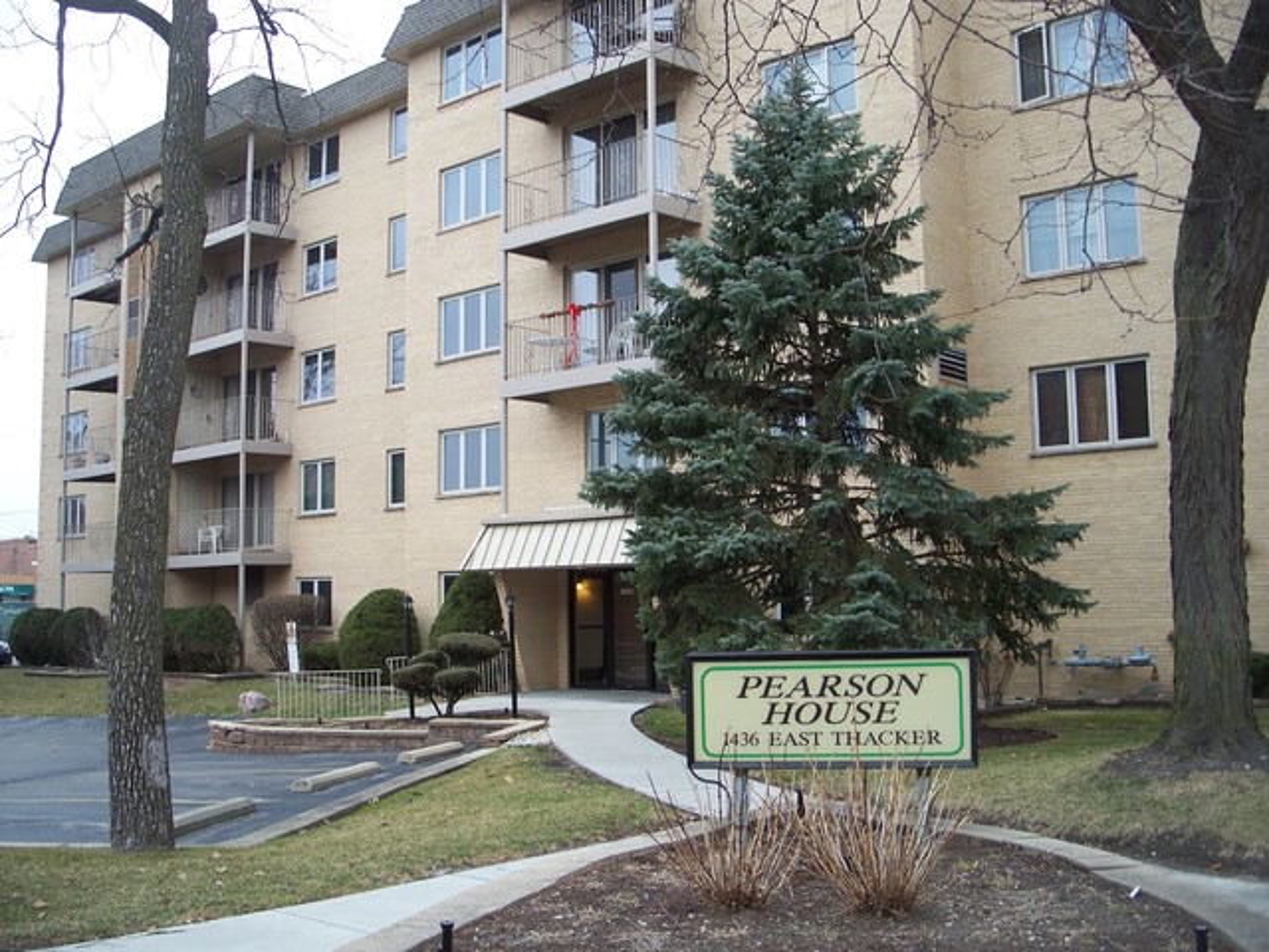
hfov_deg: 50.1
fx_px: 1356
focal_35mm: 37
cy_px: 476
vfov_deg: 38.7
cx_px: 634
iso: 64
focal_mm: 7.8
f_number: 2.8
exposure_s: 1/100
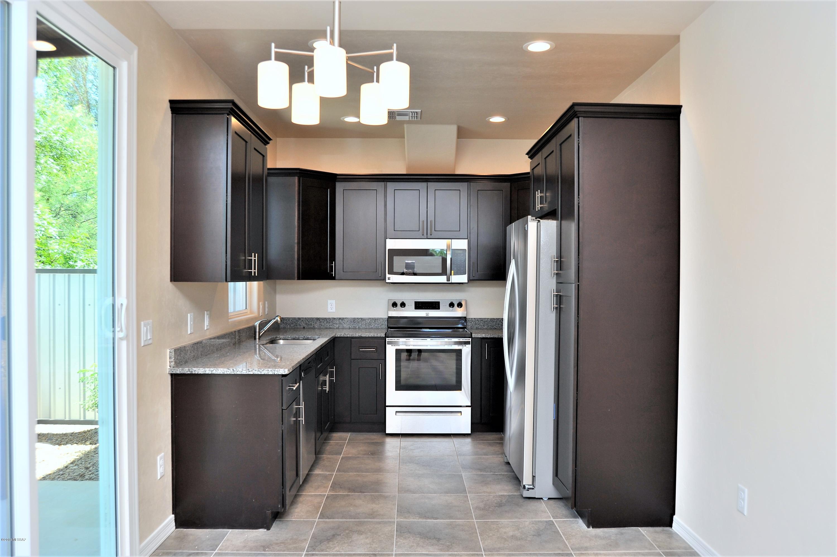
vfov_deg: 46.3
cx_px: 418
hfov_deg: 65.5
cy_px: 278
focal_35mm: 28
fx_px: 651
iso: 320
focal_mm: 28
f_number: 5.6
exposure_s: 1/80
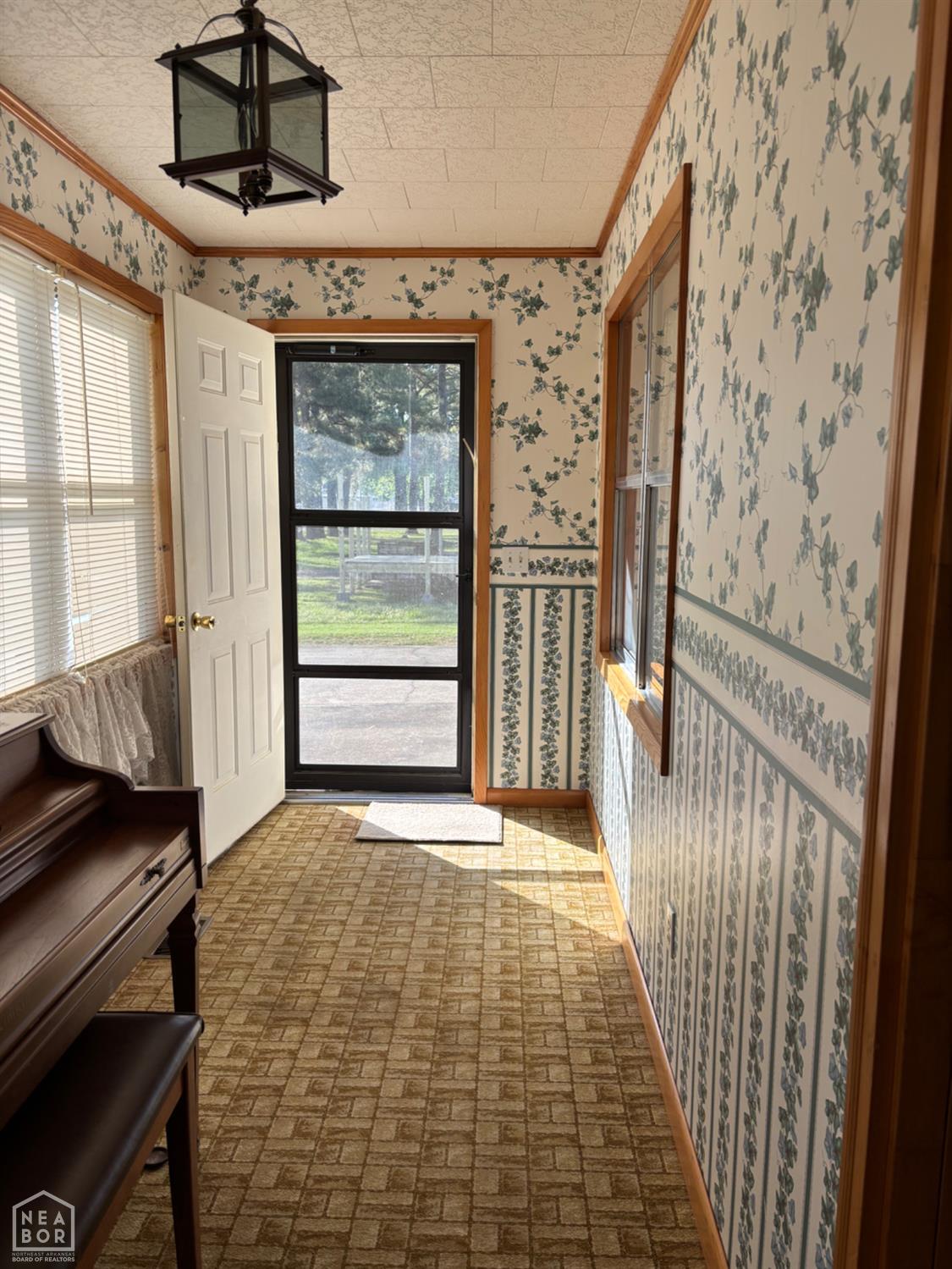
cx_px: 476
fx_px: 953
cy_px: 634
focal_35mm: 26
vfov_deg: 67.3
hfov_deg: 53.1
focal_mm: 5.96
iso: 50
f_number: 1.6
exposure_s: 1/597
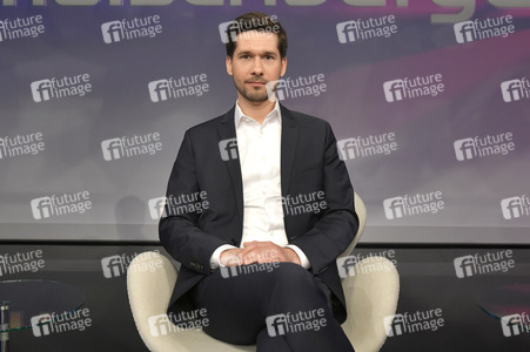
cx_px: 265
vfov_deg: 38.8
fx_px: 500
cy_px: 176
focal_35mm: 34
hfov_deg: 55.8
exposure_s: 1/200
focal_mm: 34
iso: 2500
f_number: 6.3
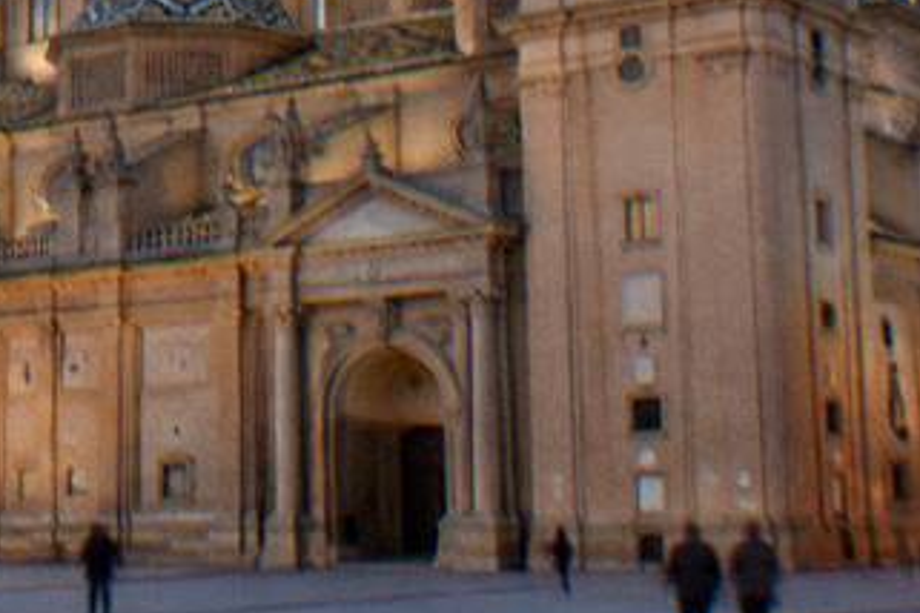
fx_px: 2785
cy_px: -232
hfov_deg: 18.4
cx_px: 37
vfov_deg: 12.1
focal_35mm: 109
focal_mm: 35
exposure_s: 1/200
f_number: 10
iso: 500
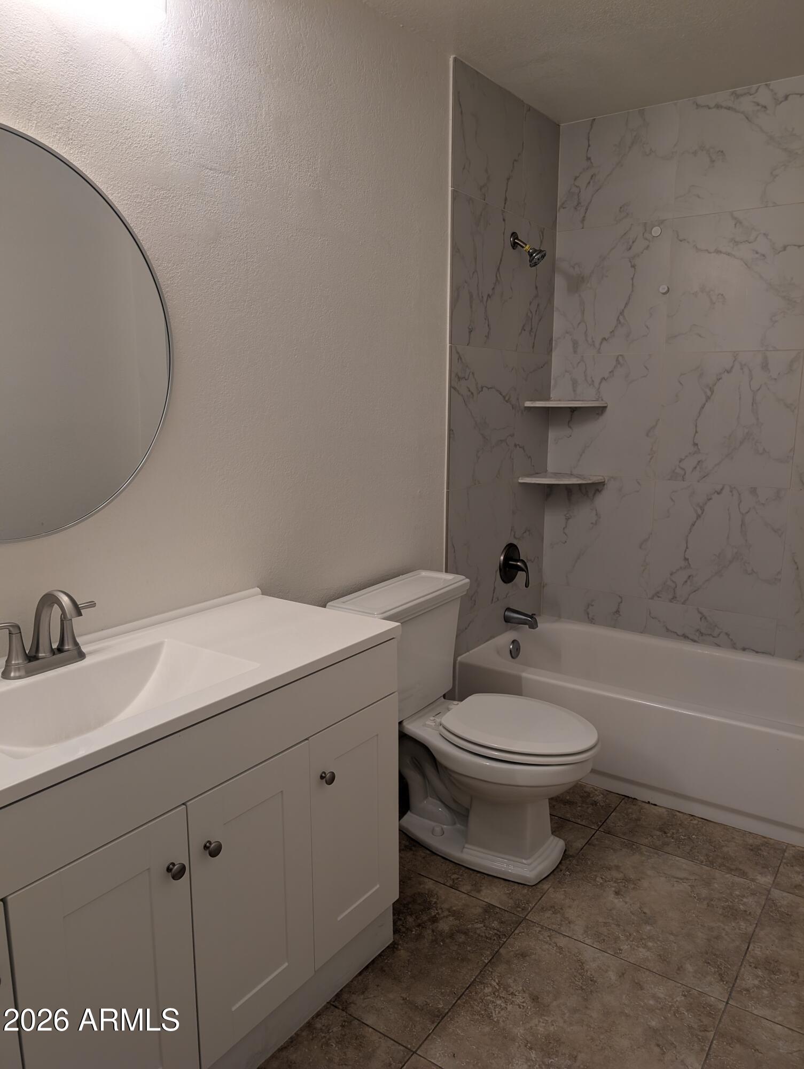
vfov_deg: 71.5
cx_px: 402
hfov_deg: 56.9
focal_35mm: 24
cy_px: 534
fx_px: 742
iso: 29
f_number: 1.68
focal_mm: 6.9
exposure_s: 1/60
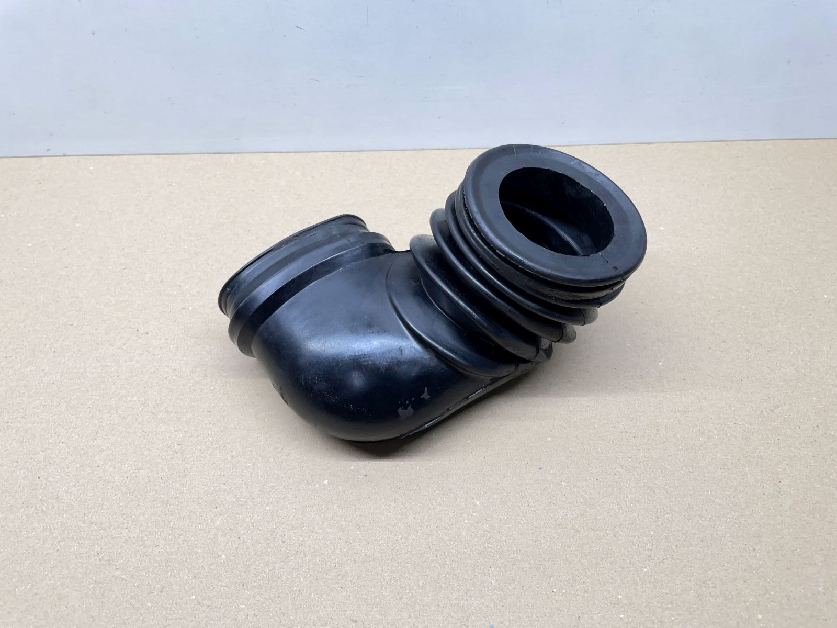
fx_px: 629
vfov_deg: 53.1
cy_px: 314
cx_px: 418
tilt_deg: -50.1
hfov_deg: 67.3
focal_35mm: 26
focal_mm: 4.2
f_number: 1.6
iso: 80
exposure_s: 1/100
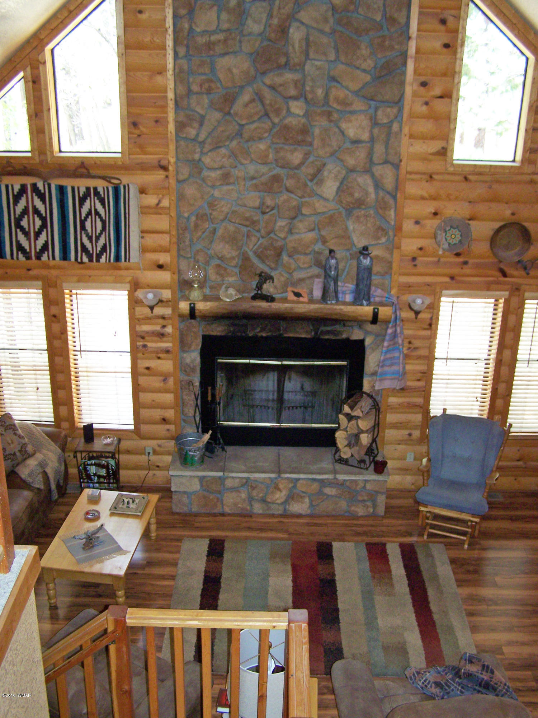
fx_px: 787
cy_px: 359
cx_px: 269
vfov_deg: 49.0
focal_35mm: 38
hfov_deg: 37.7
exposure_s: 1/60
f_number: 2.8
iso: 160
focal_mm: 6.3
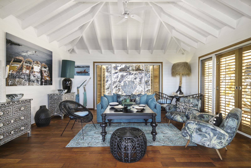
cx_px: 126
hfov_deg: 90.0
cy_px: 84
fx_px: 126
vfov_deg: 67.4
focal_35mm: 18
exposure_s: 1/5
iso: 100
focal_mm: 12
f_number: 8
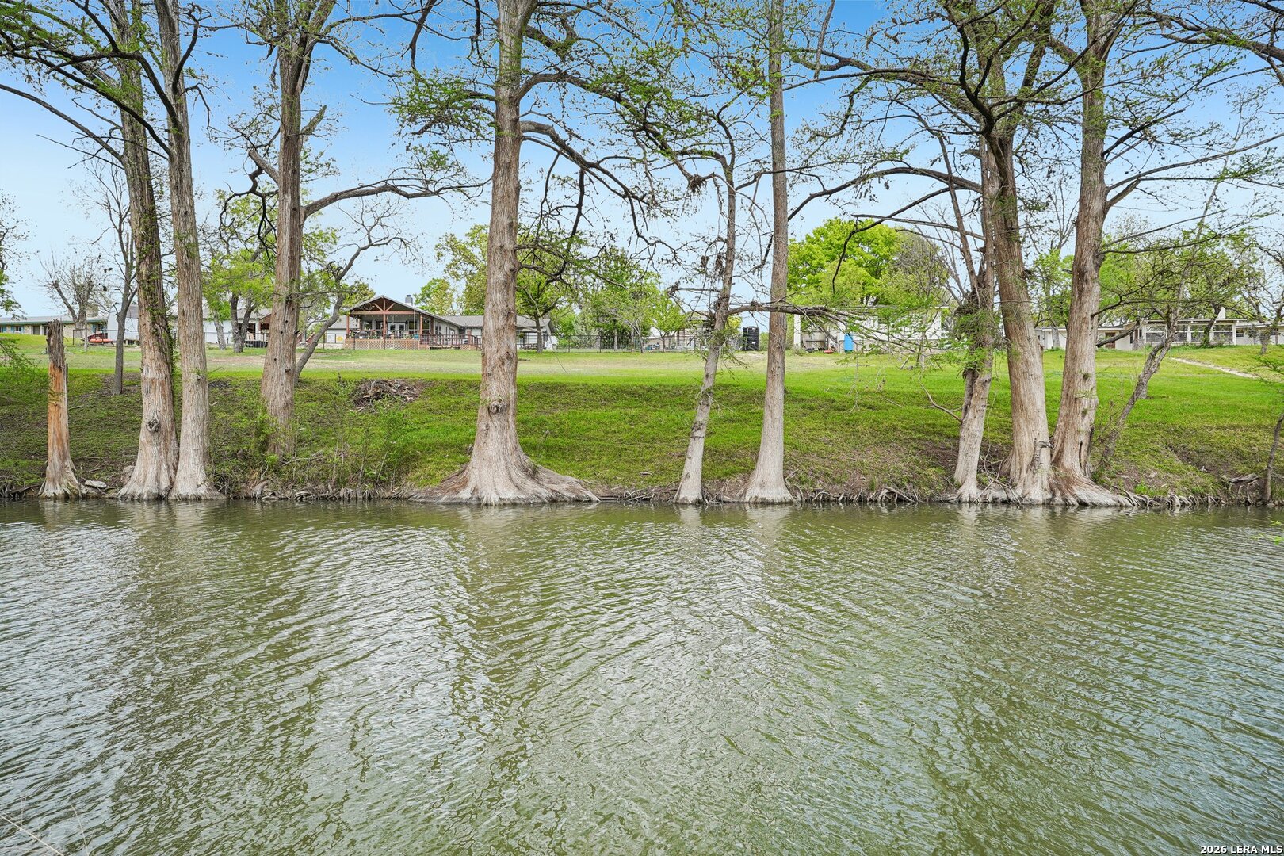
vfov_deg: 55.1
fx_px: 820
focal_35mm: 23
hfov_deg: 76.1
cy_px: 428
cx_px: 642
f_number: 8
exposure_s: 1/125
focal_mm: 23
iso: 100
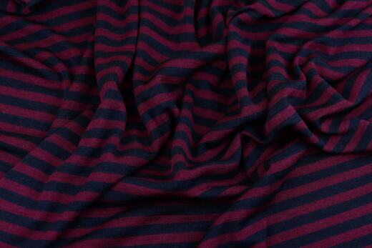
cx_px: 186
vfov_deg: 20.3
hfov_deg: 30.1
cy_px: 124
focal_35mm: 67
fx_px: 692
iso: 800
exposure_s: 1/80
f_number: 3.6
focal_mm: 24.33
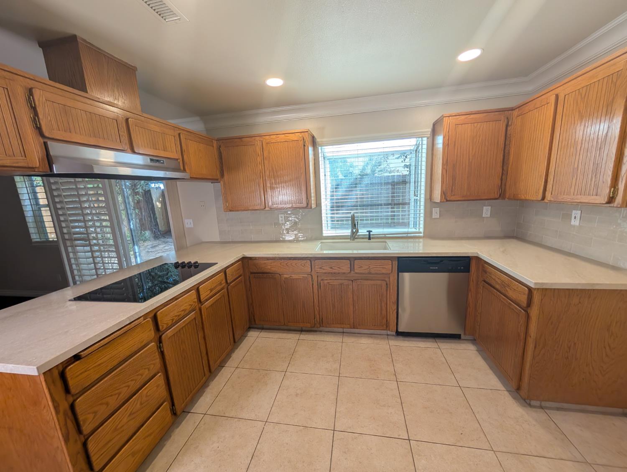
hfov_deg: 110.5
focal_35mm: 12
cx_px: 314
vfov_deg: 94.6
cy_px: 236
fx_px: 218
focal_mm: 2.02
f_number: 1.7
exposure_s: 1/116
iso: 54
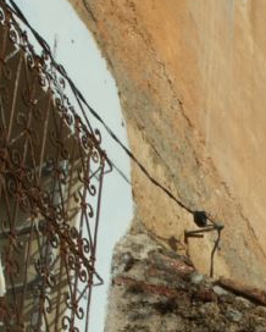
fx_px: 1111
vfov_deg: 16.5
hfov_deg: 13.5
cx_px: 264
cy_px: 353
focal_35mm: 113
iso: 50
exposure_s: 1/250
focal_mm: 6.78
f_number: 8
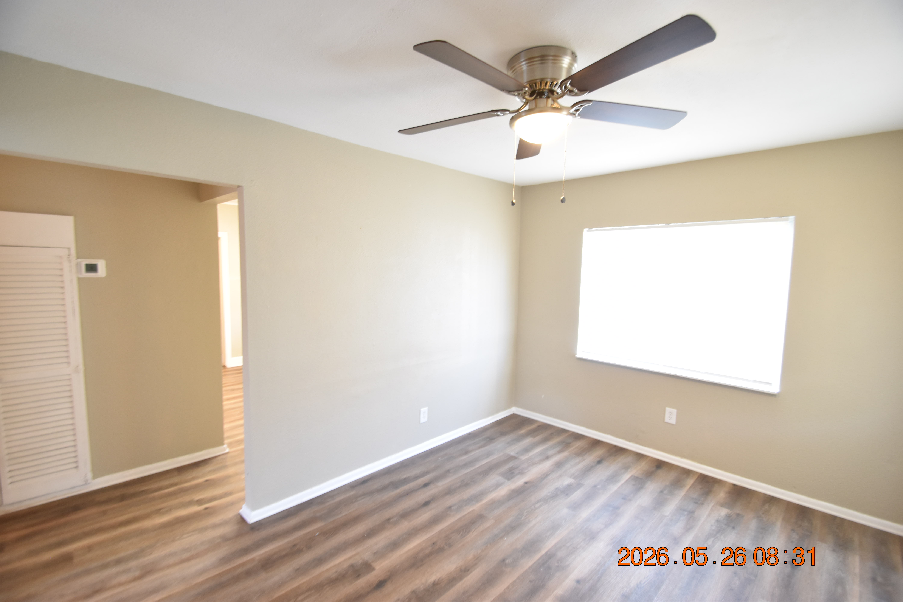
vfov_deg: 77.3
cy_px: 301
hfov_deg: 100.4
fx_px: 376
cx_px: 452
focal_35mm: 15
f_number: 3.5
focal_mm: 10
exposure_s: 1/20
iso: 800
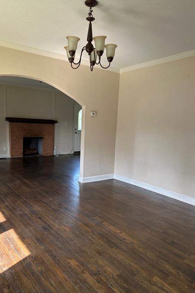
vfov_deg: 69.4
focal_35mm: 26
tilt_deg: -7.9
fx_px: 211
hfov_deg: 49.5
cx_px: 85
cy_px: 151
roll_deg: -1.8
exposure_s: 1/121
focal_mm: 6.86
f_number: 1.78
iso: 125
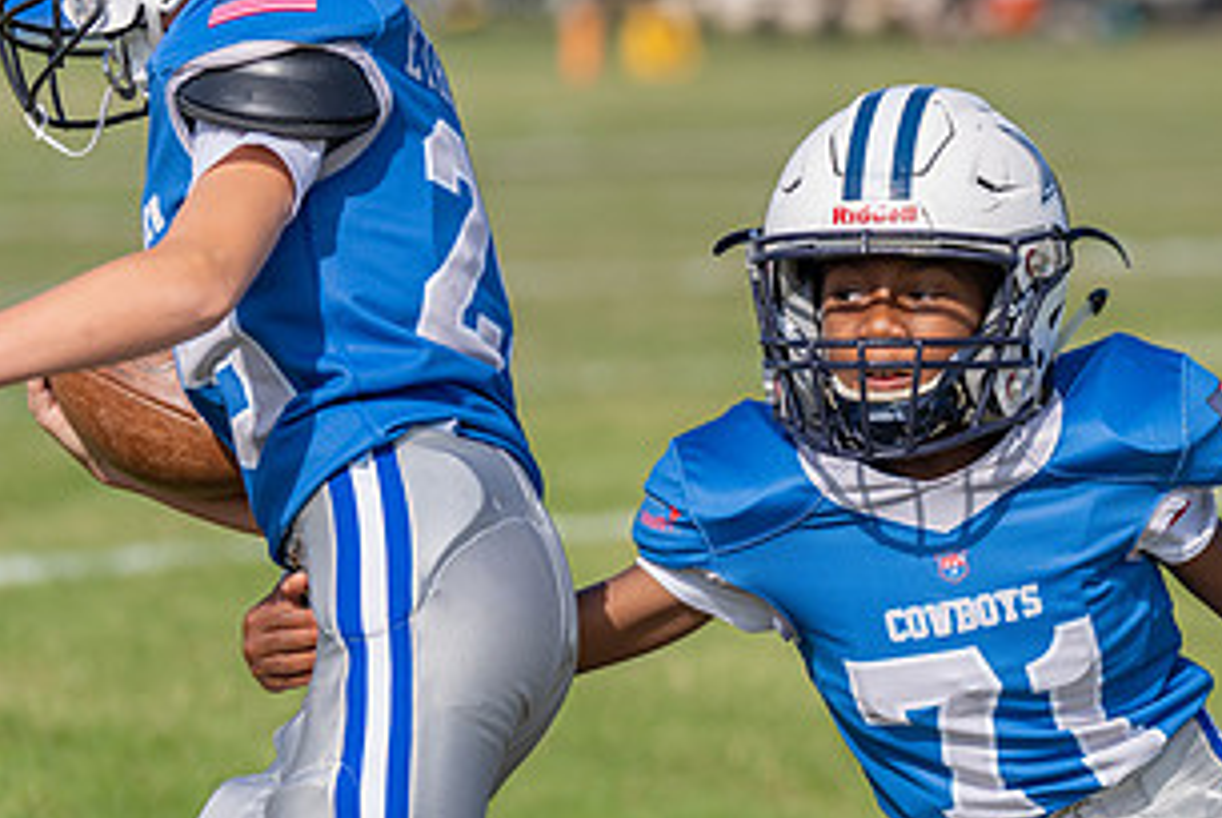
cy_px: 507
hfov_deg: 8.8
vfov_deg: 5.9
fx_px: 7882
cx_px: 1094
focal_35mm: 232
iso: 100
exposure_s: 1/2000
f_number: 2.8
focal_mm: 122
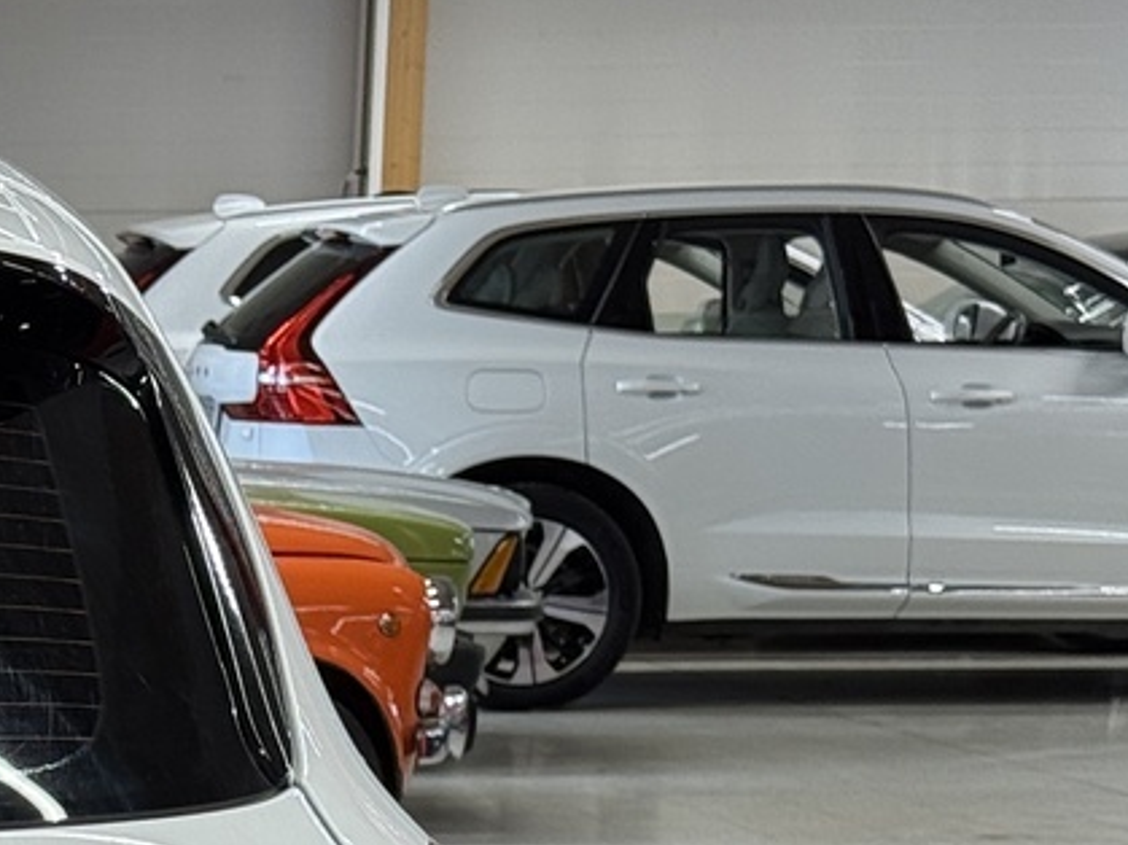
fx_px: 5375
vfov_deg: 8.8
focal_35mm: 165
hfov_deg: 11.3
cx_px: -732
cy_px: 1243
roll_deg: +0.0
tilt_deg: -9.4
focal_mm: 6.76
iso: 80
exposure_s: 1/121
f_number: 1.78
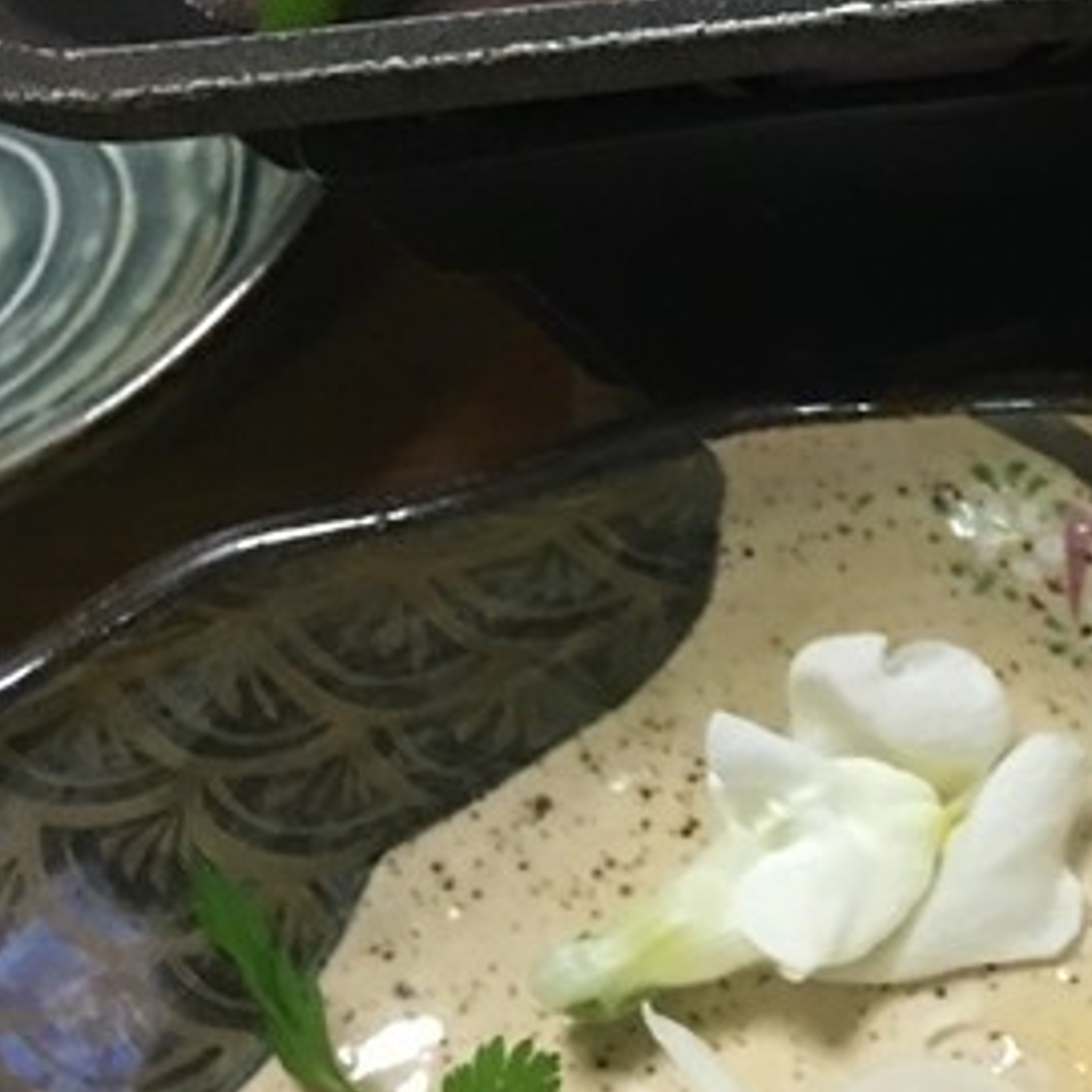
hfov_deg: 15.2
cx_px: 2047
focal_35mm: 97
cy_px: 197
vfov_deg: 17.8
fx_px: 3462
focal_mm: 4.15
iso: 64
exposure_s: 1/4
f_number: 2.2
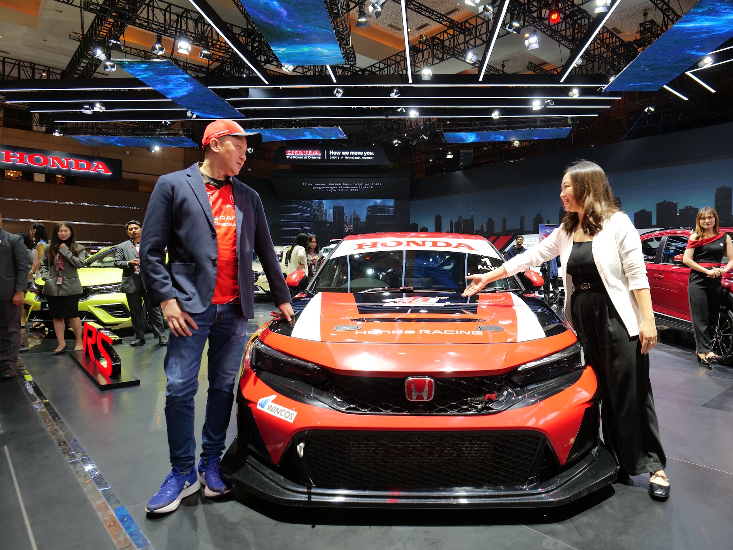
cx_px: 408
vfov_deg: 61.1
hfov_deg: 76.1
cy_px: 275
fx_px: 466
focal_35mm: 22
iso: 400
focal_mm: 20
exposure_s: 1/50
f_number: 5
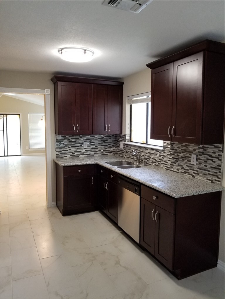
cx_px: 112
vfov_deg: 67.3
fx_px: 225
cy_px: 150
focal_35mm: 26
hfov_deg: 53.1
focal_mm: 4.25
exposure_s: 1/40
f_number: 1.7
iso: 200
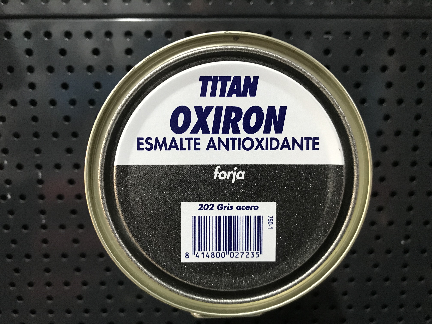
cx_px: 216
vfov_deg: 49.7
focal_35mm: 28
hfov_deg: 63.4
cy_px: 162
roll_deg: +1.0
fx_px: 349
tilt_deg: -8.4
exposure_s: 1/14
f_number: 1.8
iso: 100
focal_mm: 3.99
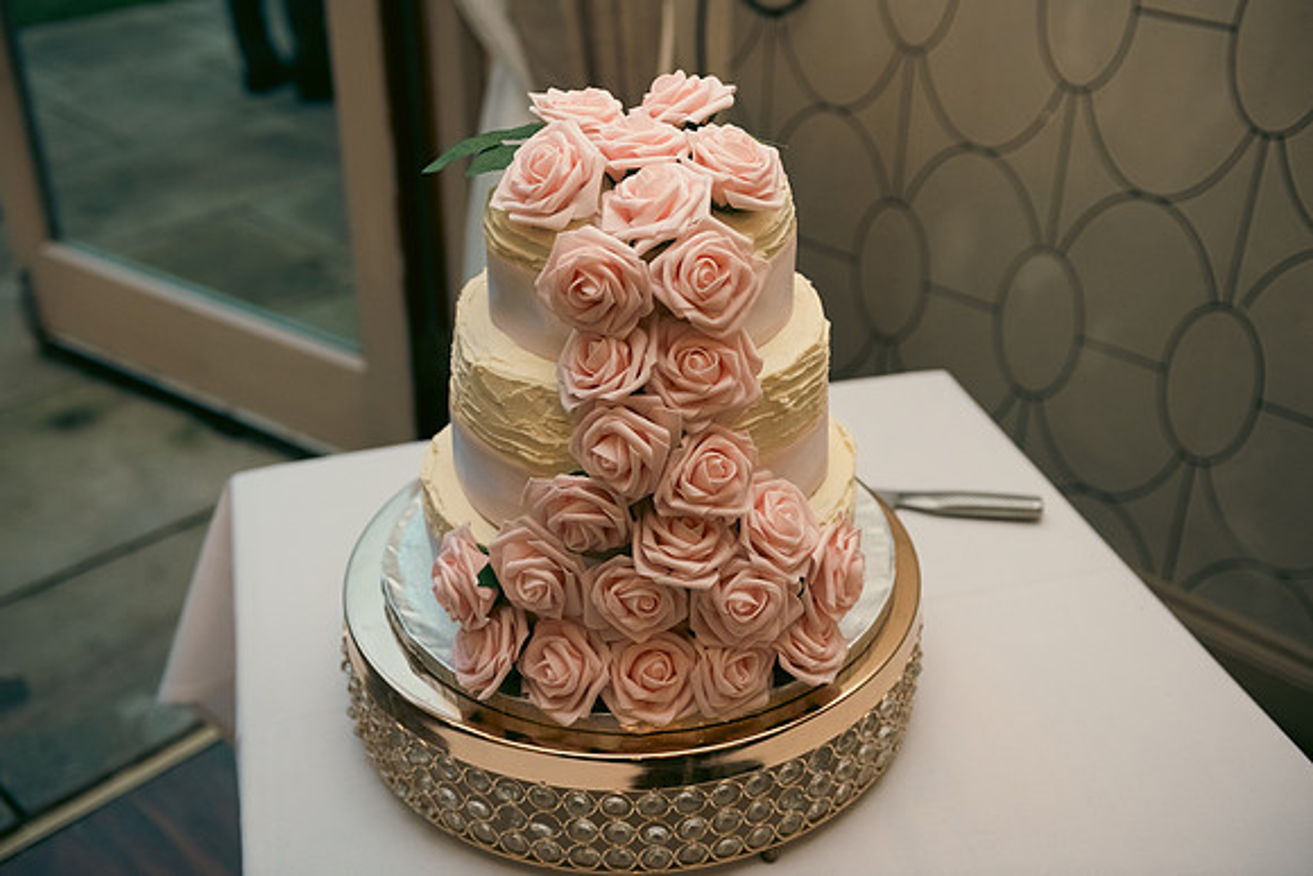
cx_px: 656
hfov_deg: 48.4
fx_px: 1459
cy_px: 438
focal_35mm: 40
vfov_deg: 33.4
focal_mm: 40
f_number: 3.5
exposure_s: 1/160
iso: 800
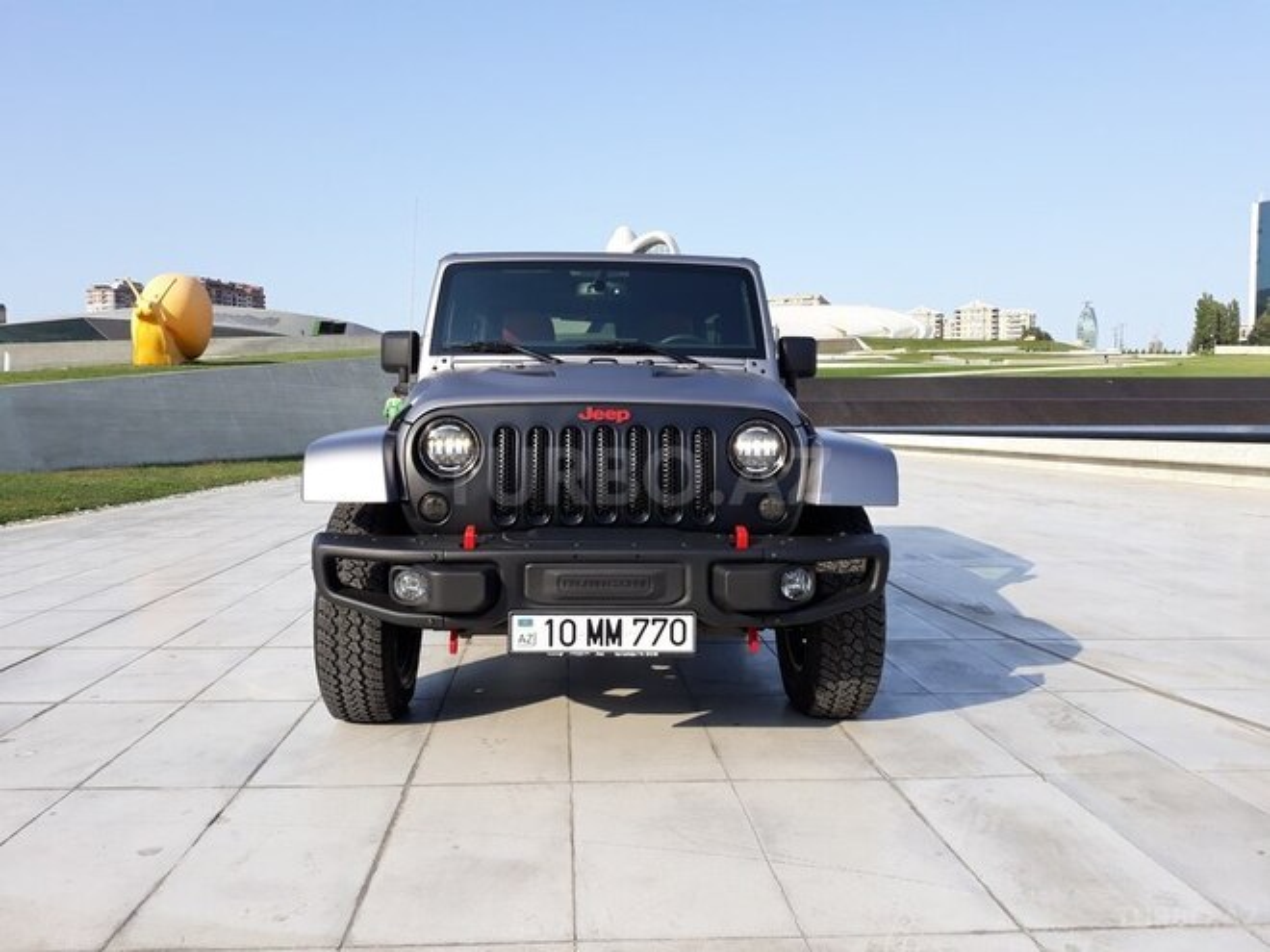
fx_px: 991
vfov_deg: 51.4
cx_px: 635
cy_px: 476
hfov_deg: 65.3
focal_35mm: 27
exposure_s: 1/1160
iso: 40
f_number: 1.7
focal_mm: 3.71
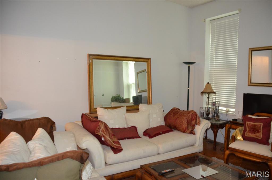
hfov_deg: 67.5
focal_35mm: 27
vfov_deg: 47.7
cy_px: 90
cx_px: 136
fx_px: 204
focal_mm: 18
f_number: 4
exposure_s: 1/60
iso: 2200
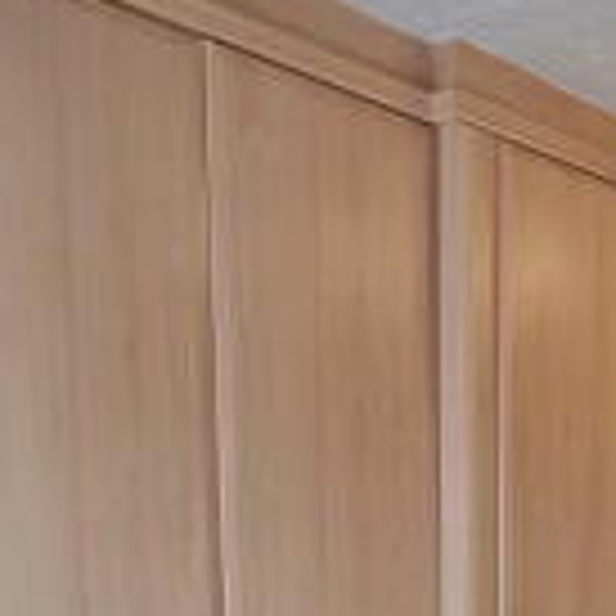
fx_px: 987
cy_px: 677
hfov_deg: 29.3
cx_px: 762
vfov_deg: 30.9
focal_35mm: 49
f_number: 2.2
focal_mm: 2.2
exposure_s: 1/50
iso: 80
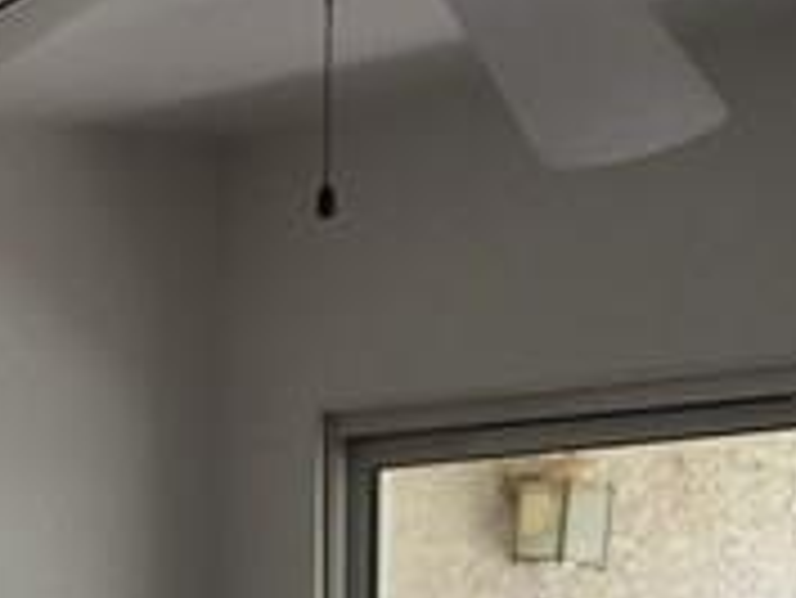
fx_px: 3866
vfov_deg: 8.6
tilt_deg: -1.0
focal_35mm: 168
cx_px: -612
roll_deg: -1.4
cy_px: 890
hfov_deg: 11.0
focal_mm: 4.15
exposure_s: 1/126
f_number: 2.2
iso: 32
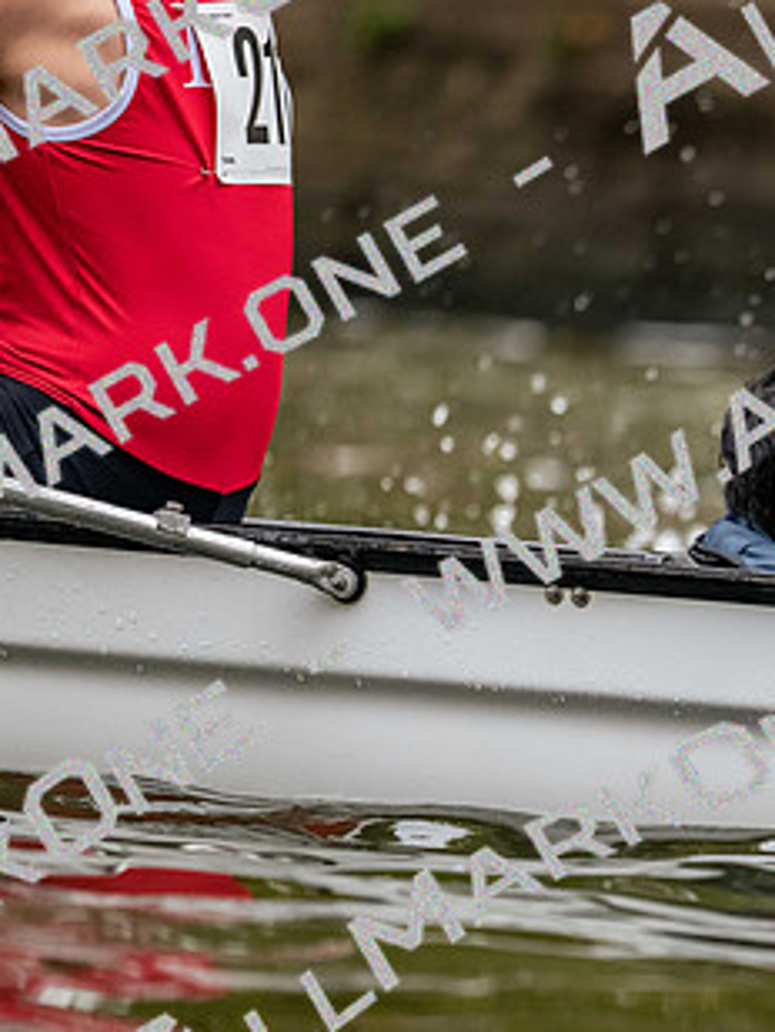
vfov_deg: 2.7
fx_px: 21508
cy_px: 643
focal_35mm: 721
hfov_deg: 2.1
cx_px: 815
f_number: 4.5
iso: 2800
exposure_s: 1/2000
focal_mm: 400
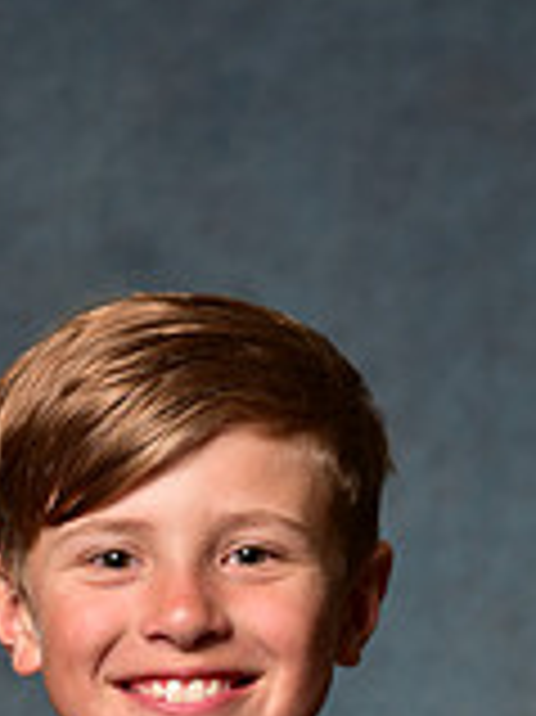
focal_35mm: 246
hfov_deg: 6.0
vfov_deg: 7.9
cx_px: 56
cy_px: 1108
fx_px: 5086
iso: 100
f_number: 5
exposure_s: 1/200
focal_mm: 70
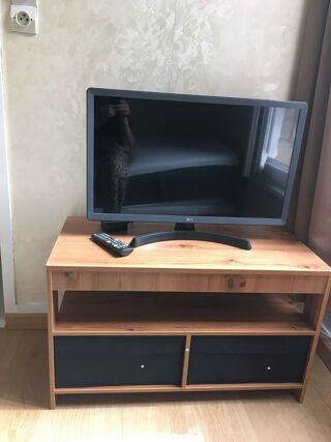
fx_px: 370
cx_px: 166
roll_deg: -5.6
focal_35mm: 29
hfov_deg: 48.2
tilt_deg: -22.2
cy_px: 221
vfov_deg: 61.7
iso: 32
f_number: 2.2
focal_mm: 4.15
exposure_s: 1/33
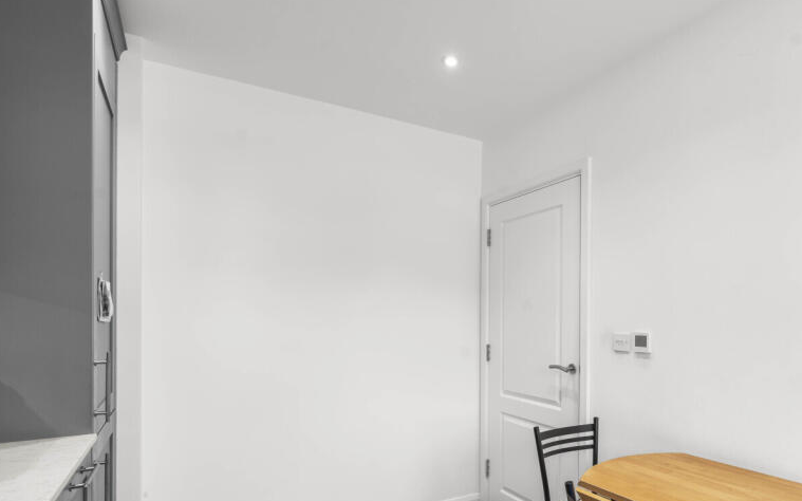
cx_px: 491
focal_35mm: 22
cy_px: 328
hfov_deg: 78.5
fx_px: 481
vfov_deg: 54.1
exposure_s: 1/2
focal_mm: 16
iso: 320
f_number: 8
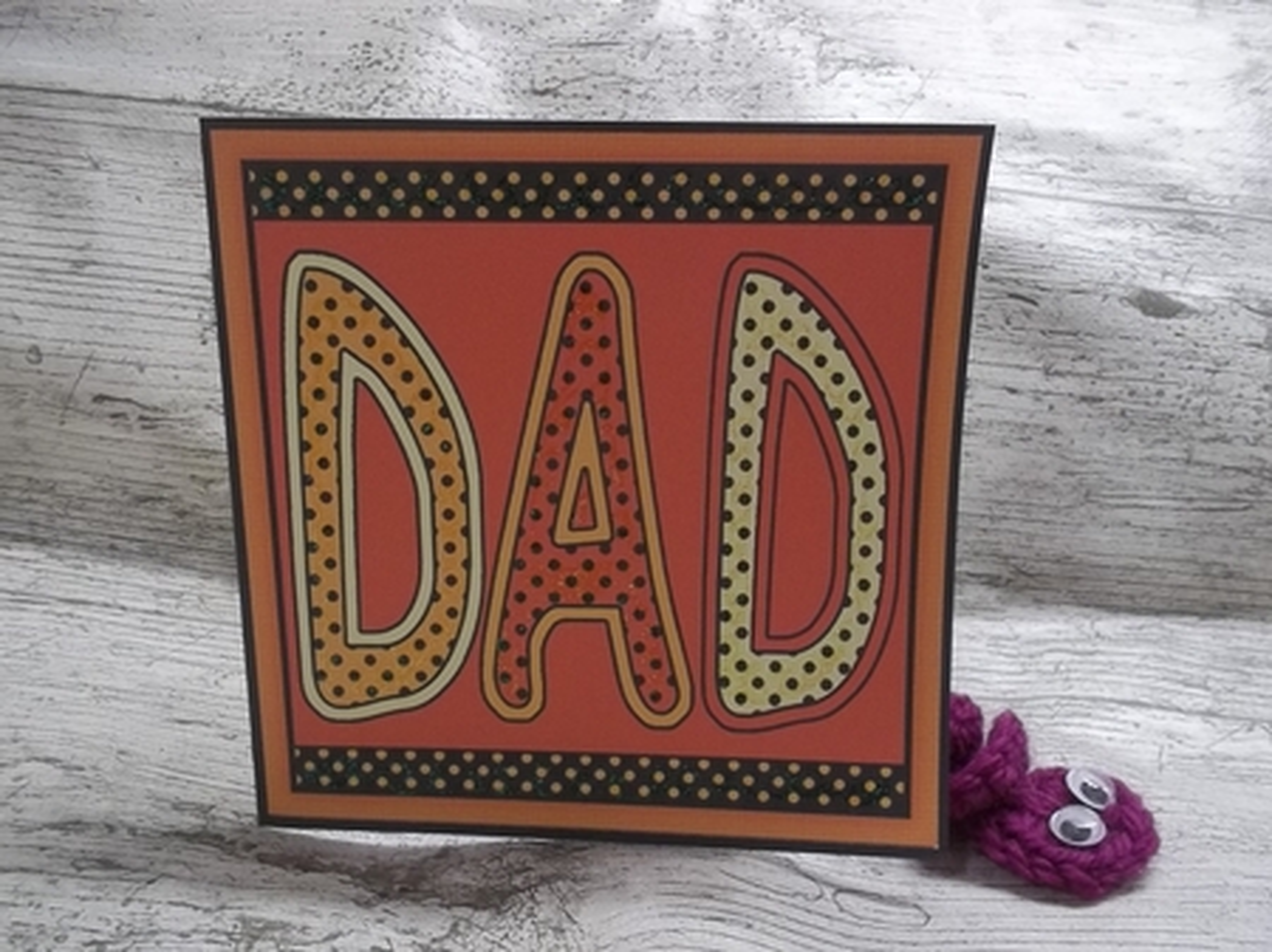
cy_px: 476
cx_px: 636
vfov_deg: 48.2
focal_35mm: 29
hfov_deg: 61.7
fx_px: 1065
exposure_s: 1/30
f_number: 3.3
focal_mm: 4.1
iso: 160
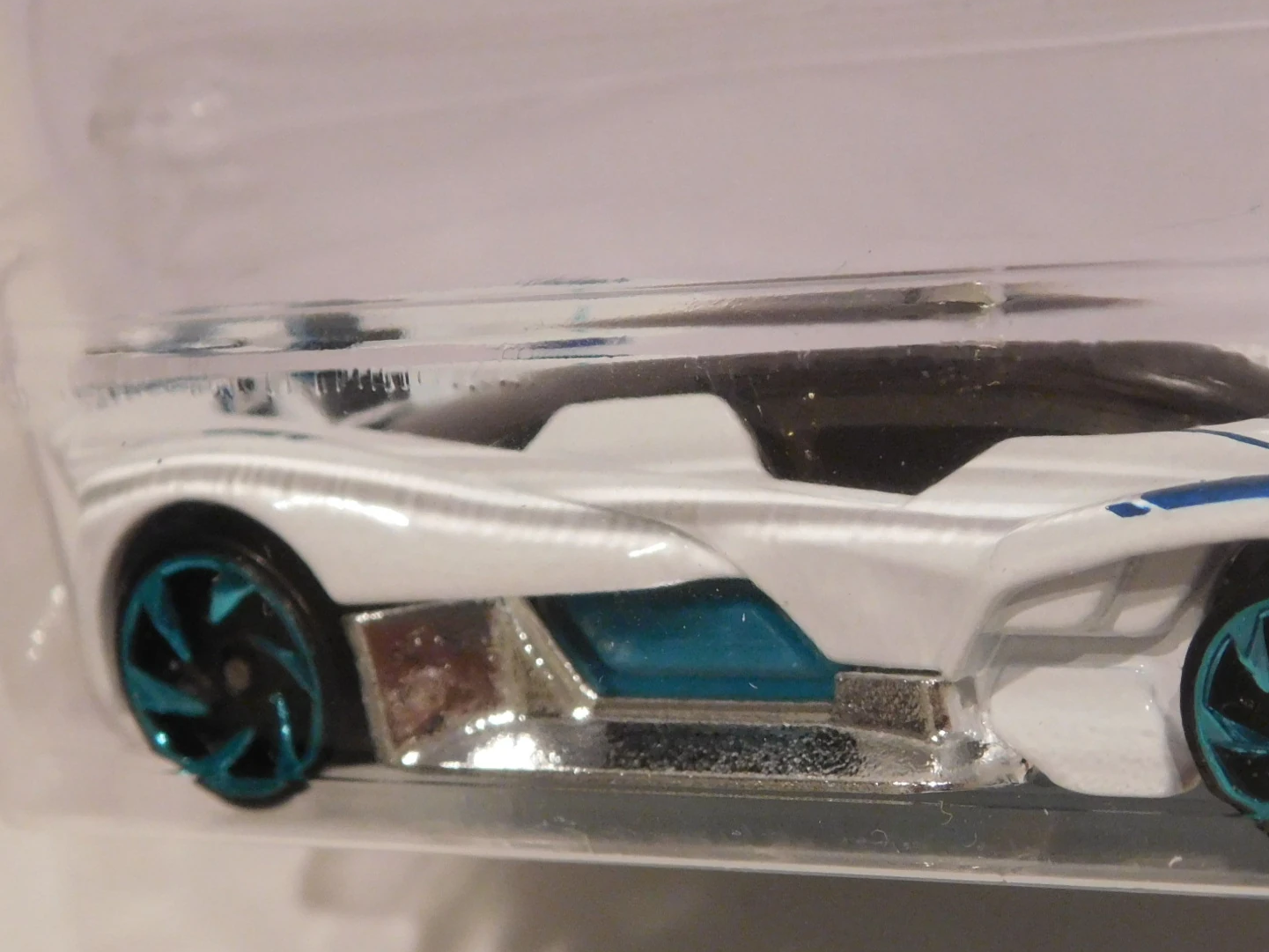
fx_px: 3410
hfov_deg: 21.0
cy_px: 513
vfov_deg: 15.9
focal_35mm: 93
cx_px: 888
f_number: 4
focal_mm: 10.4
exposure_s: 1/20
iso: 400
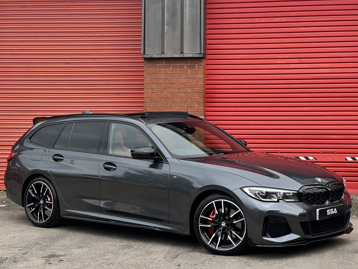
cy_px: 134
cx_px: 179
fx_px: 796
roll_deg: -0.6
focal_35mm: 77
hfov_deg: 25.3
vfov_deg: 19.1
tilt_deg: +2.0
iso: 32
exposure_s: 1/315
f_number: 2.8
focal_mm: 9
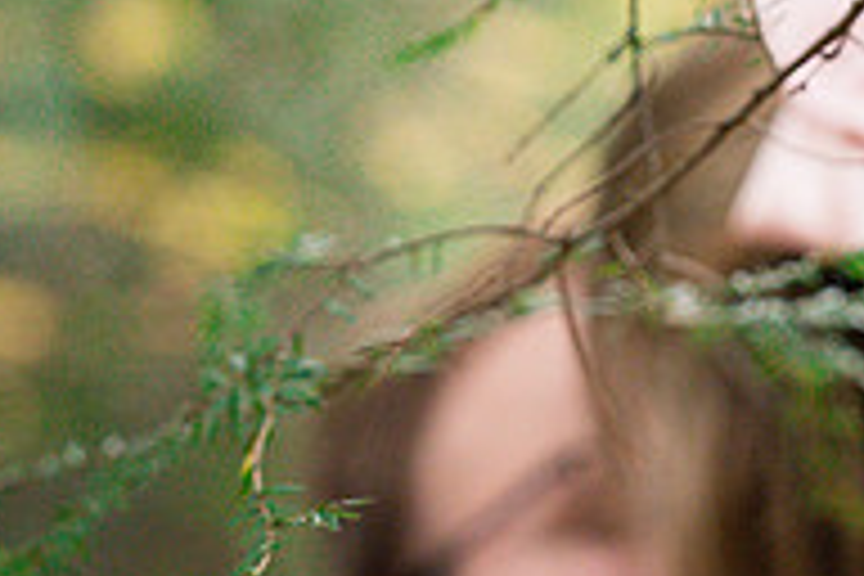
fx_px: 3624
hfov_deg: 13.2
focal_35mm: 151
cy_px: 178
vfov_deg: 9.1
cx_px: 1094
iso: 2000
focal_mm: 50
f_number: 2.8
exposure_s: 1/500
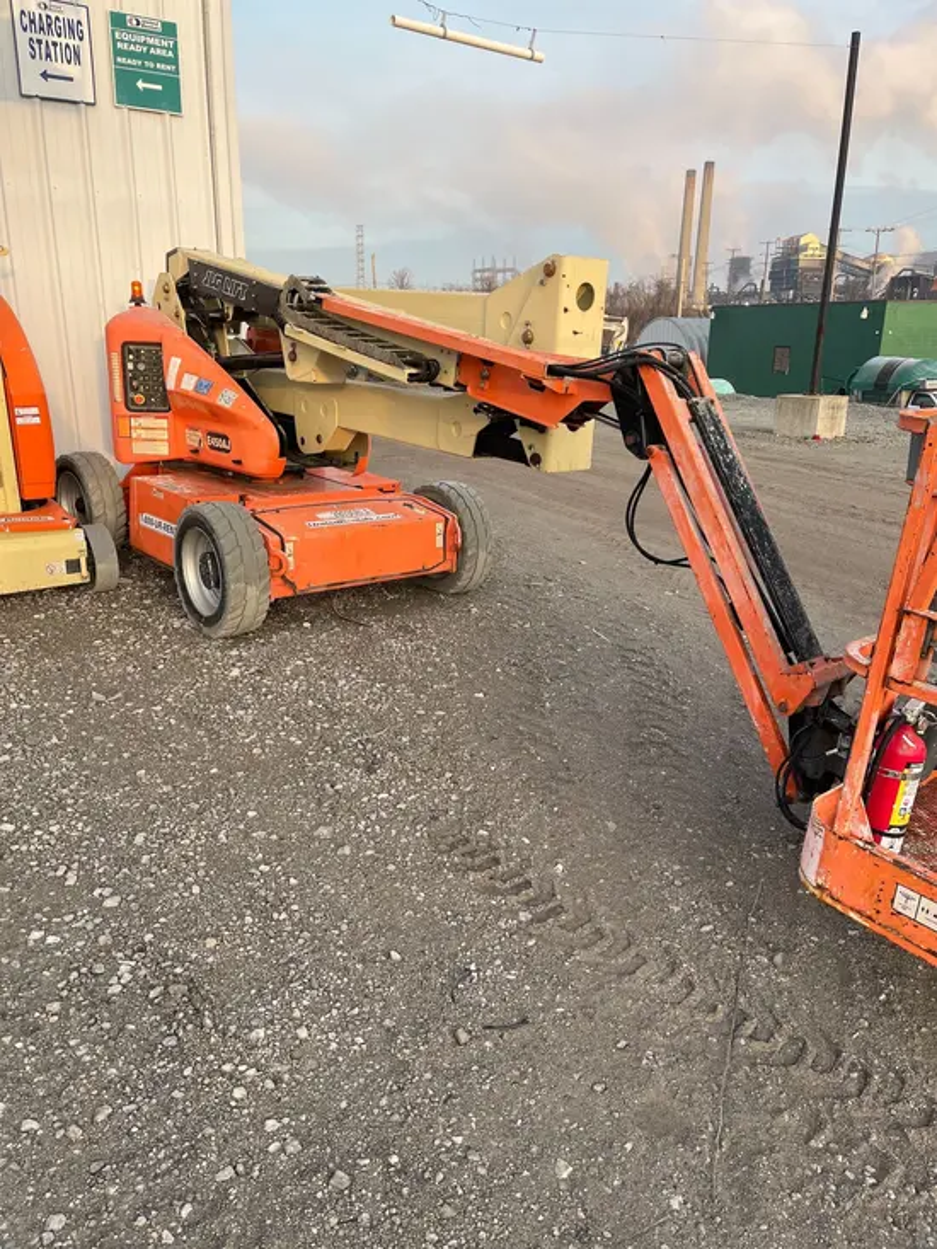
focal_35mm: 26
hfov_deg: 53.1
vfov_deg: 67.3
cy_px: 624
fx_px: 938
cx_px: 468
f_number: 1.6
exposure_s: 1/331
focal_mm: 5.1
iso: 50
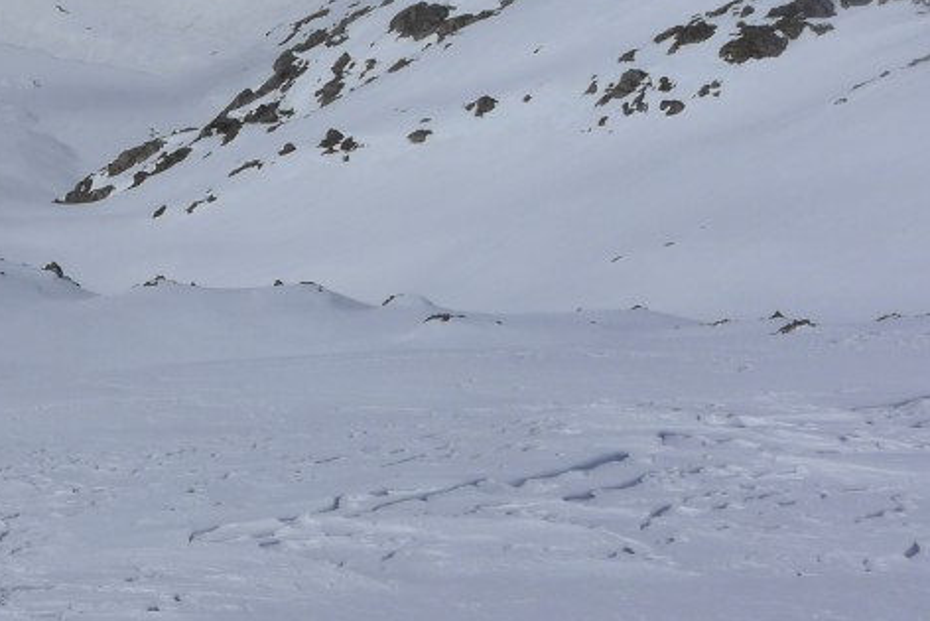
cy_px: 262
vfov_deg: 14.6
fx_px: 2429
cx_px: -249
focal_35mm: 94
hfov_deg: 20.0
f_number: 8
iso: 80
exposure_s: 1/1300
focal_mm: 7.9
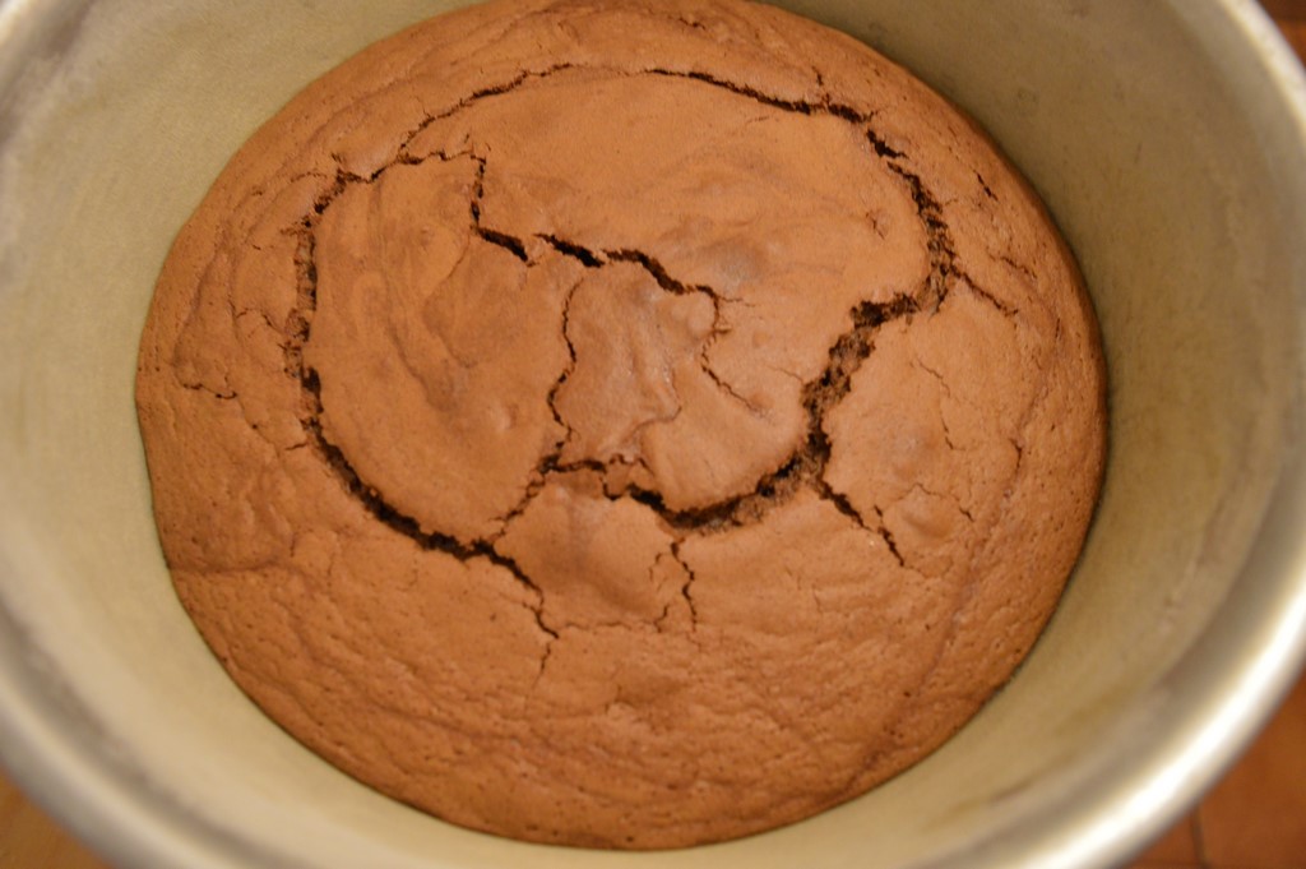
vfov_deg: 47.9
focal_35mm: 27
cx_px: 653
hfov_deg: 67.4
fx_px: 979
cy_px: 434
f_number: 3.5
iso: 1000
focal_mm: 18
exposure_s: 1/15
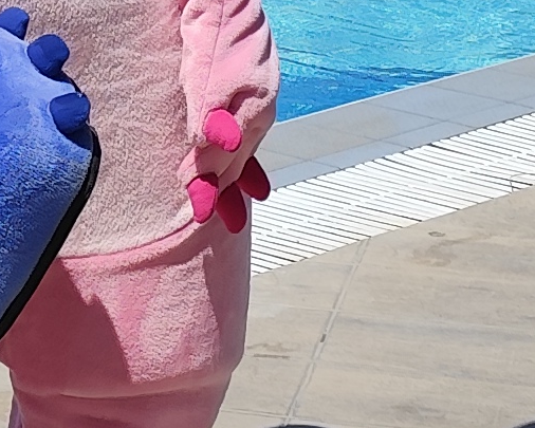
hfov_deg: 10.3
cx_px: -251
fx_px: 2866
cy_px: -348
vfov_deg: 8.2
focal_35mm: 181
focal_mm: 6.19
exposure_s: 1/1553
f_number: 1.65
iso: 50
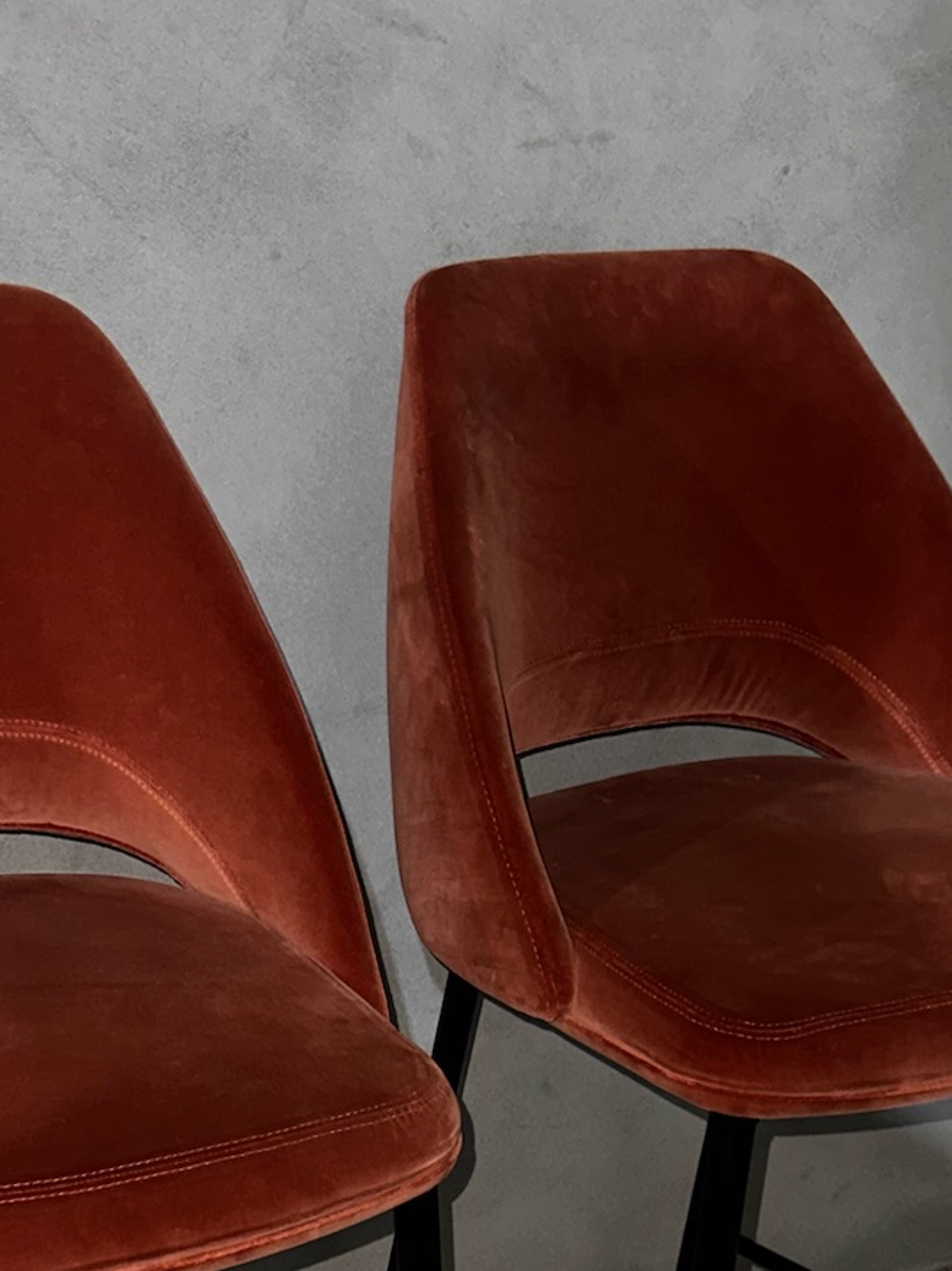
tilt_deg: -30.6
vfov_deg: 32.1
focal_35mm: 56
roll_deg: -1.4
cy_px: 1217
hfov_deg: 26.0
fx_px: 2054
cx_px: 328
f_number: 1.78
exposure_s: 1/4
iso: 125
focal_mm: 6.86
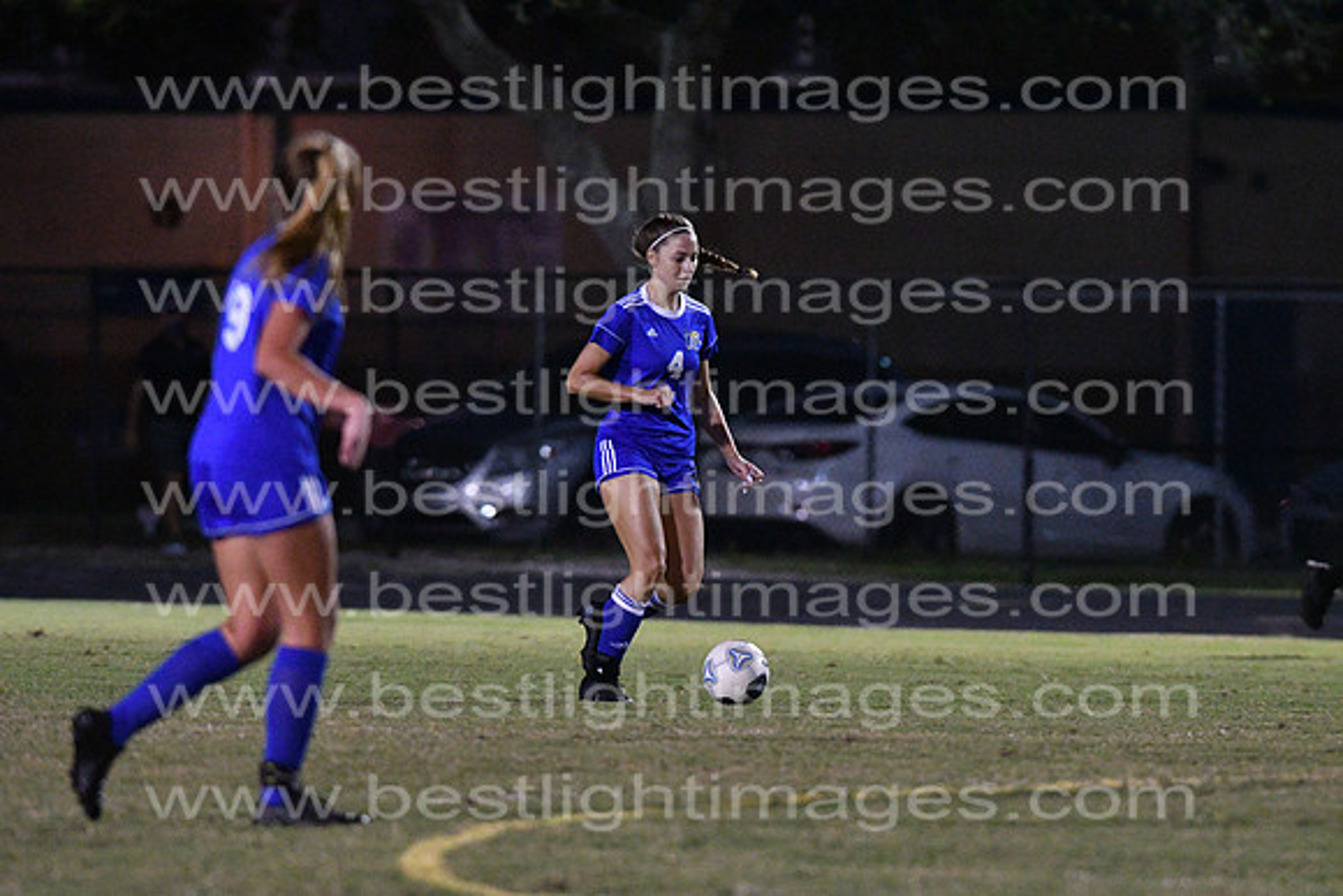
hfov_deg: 4.6
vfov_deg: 3.1
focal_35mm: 450
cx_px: 672
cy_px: 448
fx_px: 16791
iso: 10000
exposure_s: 1/640
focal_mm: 300
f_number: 3.5
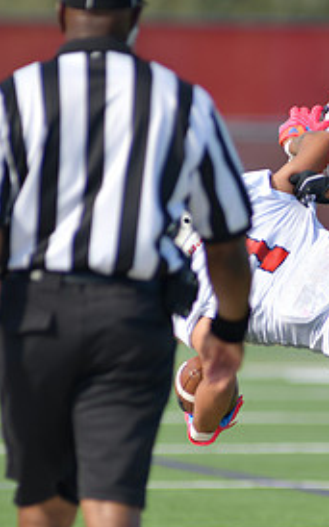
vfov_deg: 3.2
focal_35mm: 648
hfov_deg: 2.0
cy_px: 334
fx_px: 9306
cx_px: 325
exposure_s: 1/2000
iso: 140
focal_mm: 300
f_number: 3.5
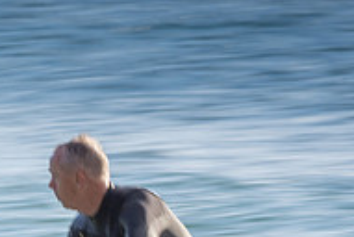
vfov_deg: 0.6
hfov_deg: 0.9
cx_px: -143
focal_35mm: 2276
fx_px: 22415
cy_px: 284
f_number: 20
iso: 100
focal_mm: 500
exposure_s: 1/30
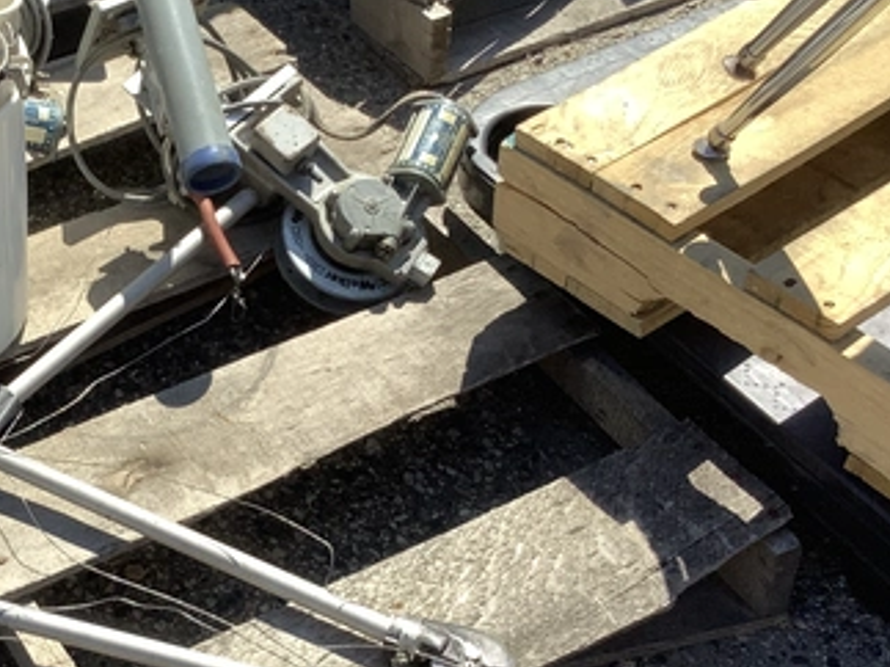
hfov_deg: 25.9
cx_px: 33
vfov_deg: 20.3
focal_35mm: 72
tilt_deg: -47.9
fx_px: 1850
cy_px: 451
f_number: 2.4
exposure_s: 1/806
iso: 25
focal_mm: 3.3
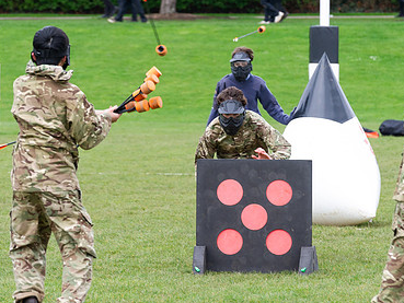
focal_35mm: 332
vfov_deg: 4.5
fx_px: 3876
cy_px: 128
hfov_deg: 6.0
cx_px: 233
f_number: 7.1
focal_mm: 200
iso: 1100
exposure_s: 1/250
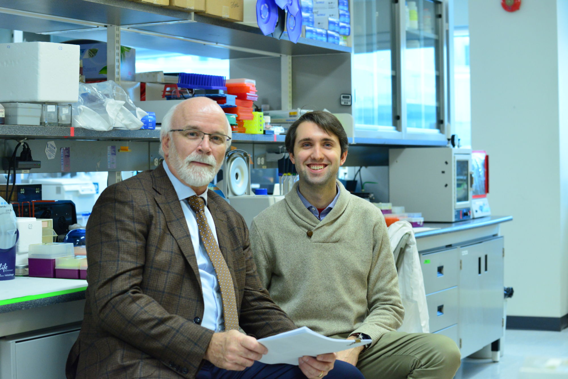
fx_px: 1105
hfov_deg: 28.8
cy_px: 190
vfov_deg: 19.5
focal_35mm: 70
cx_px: 284
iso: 3200
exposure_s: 1/100
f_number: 5.6
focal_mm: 70
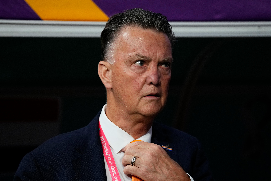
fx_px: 2055
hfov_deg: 7.5
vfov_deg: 5.0
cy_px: 90
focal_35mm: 273
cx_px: 136
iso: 2500
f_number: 2.8
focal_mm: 182
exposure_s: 1/640
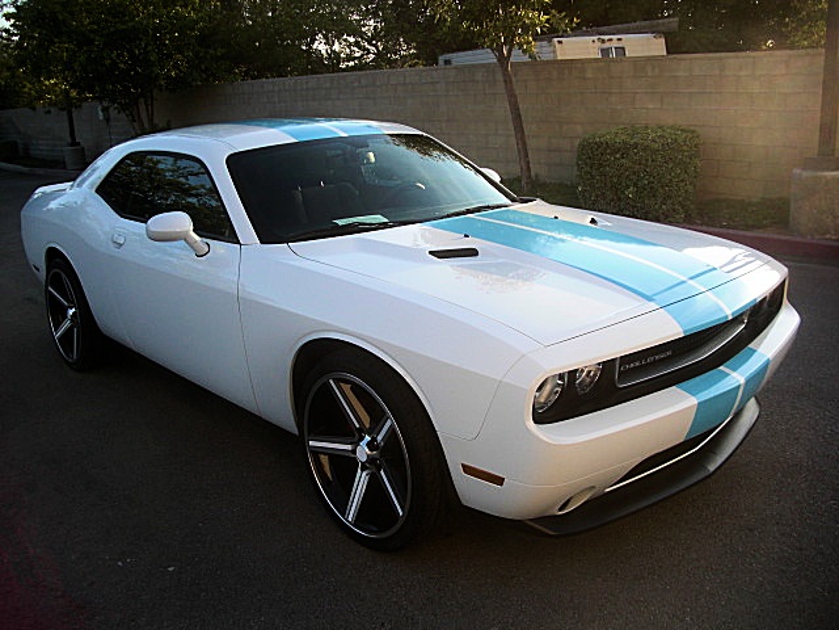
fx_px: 873
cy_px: 315
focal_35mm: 36
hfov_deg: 51.4
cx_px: 420
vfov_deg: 39.7
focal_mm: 6.3
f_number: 2.8
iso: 50
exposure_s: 1/200
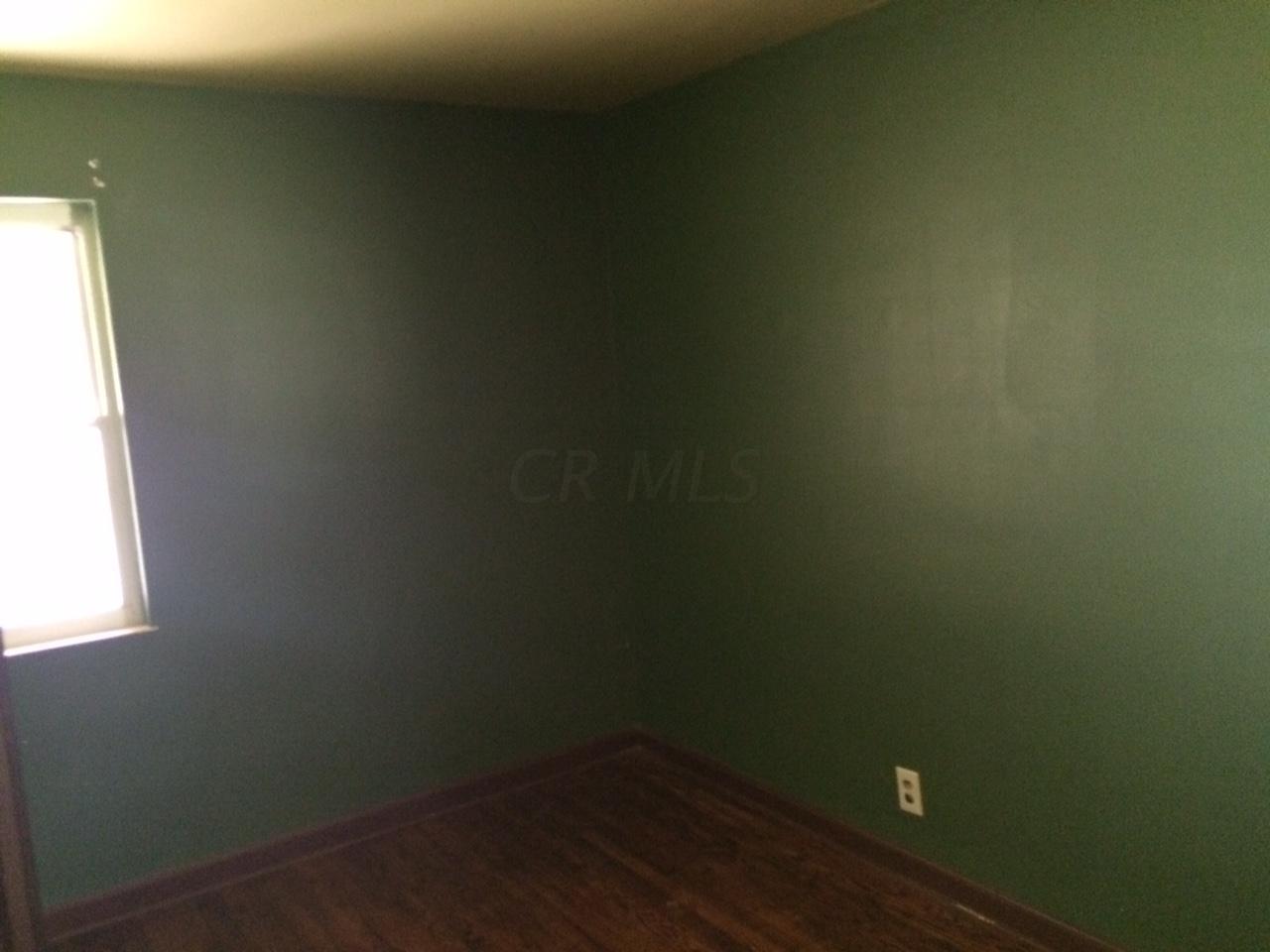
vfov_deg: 48.2
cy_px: 476
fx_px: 1064
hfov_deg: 61.7
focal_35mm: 29
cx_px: 635
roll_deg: +3.9
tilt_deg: -7.0
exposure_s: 1/15
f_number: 2.2
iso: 500
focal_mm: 4.15
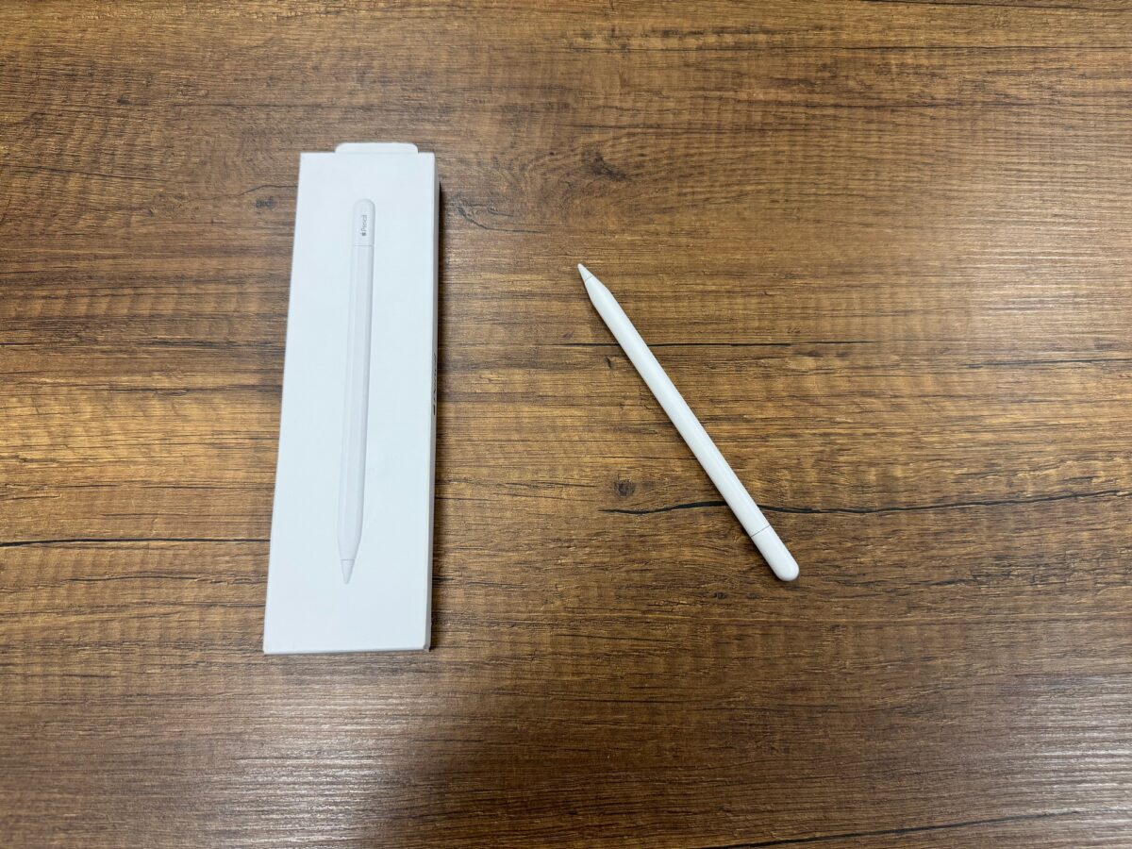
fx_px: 785
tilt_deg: -72.2
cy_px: 424
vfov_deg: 56.8
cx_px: 566
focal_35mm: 24
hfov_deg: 71.6
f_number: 1.78
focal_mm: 6.76
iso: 160
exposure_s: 1/100
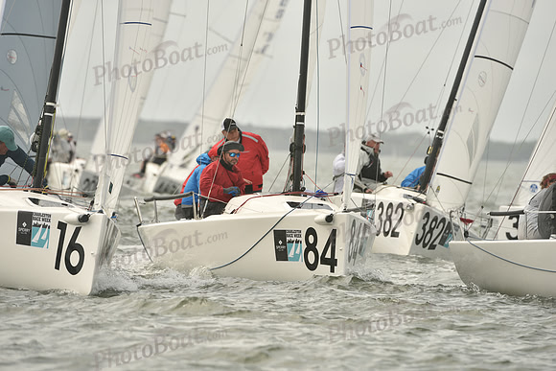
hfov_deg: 6.9
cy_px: 186
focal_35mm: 300
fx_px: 4634
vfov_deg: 4.6
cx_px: 278
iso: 320
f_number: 6.3
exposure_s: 1/1250
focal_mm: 300
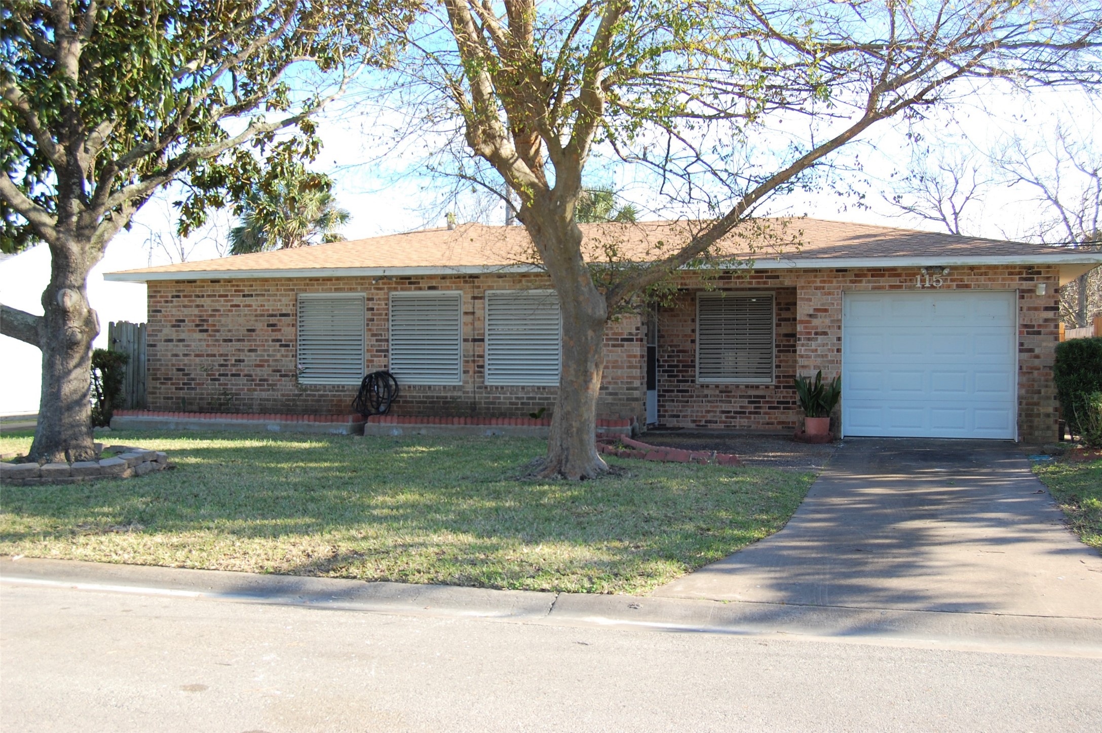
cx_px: 551
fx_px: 1193
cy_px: 366
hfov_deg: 49.6
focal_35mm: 39
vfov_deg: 34.1
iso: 200
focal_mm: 26
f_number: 6.3
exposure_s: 1/160
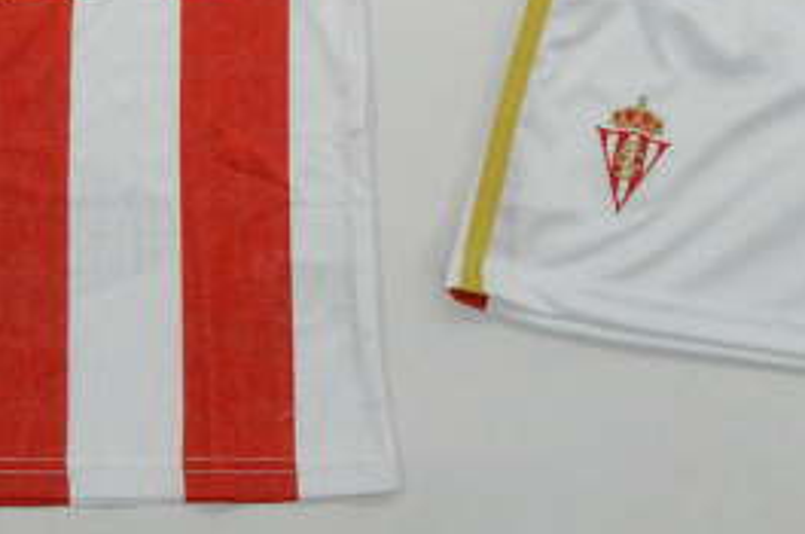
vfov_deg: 13.9
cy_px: -61
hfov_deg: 21.4
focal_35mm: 96
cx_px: 430
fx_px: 2132
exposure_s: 1/200
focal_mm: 21
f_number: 25
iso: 6400
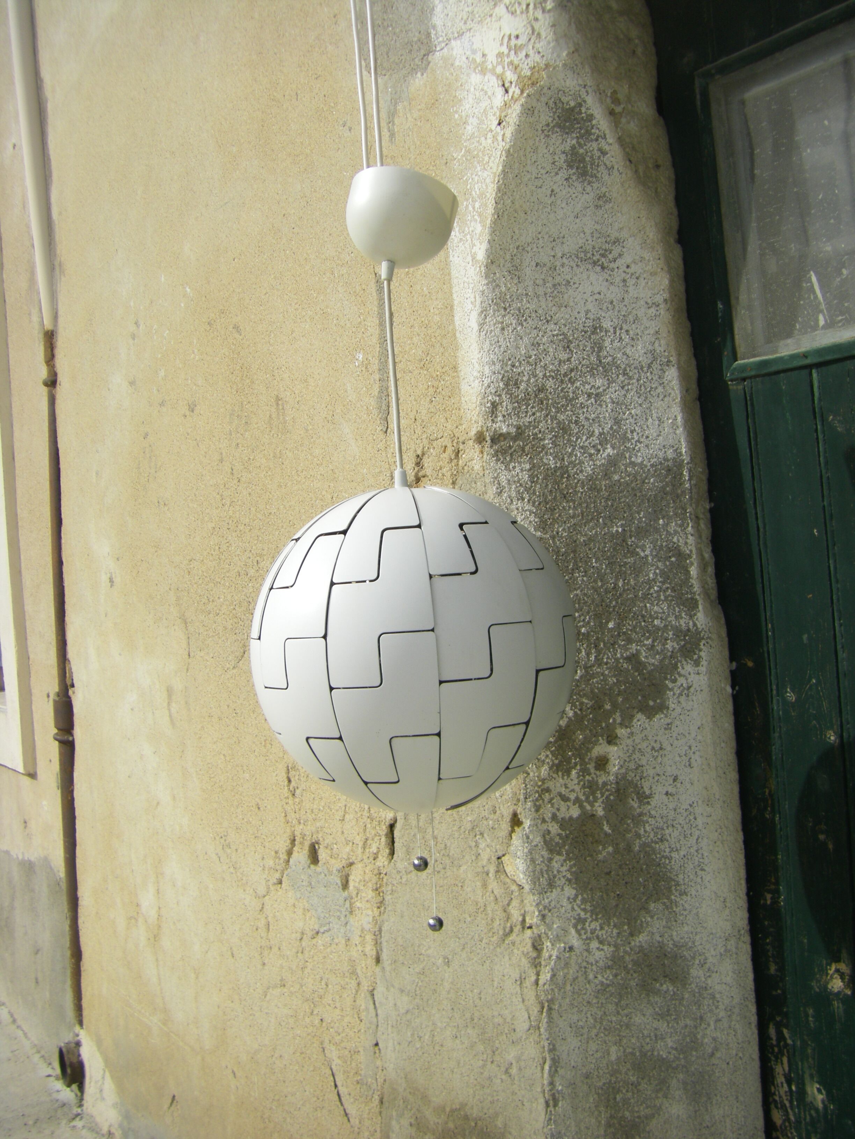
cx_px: 428
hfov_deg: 37.7
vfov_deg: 49.0
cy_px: 570
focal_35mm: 38
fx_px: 1251
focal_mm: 6.3
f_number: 7
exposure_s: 1/200
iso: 64
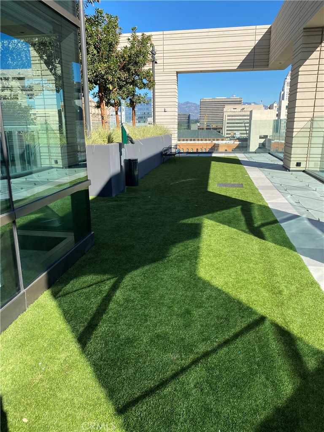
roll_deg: +0.0
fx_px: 324
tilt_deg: -12.9
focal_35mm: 26
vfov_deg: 67.3
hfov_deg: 53.1
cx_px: 162
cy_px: 216
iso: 32
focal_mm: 4.25
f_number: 1.8
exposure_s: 1/1927
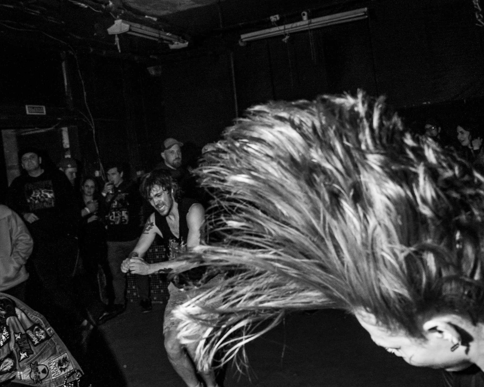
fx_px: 559
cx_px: 207
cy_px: 174
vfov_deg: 38.2
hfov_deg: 46.7
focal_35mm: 39
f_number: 5
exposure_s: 1/15
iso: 500
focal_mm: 28
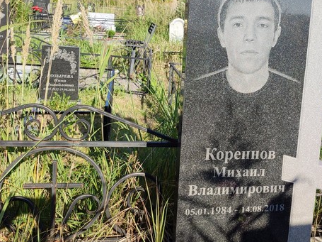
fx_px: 409
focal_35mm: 44
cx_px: 226
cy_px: 79
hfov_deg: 42.1
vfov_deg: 32.6
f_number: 1.9
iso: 50
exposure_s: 1/450
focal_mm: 6.04
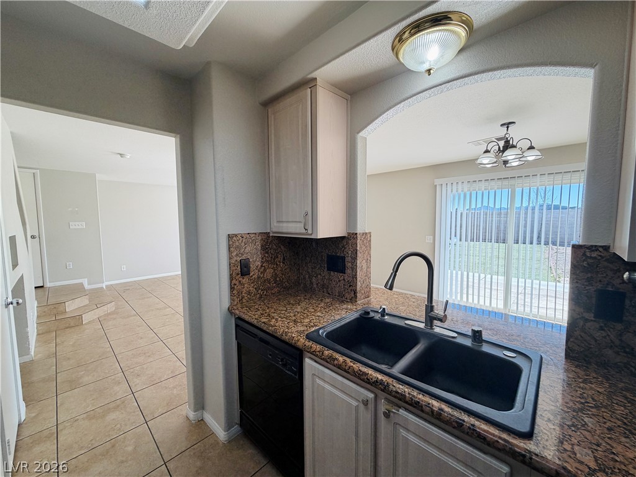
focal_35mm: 14
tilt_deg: -4.9
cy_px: 238
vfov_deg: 85.7
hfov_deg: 102.1
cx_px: 318
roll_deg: +0.0
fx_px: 257
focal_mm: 2.22
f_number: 2.2
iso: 50
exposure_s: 1/197
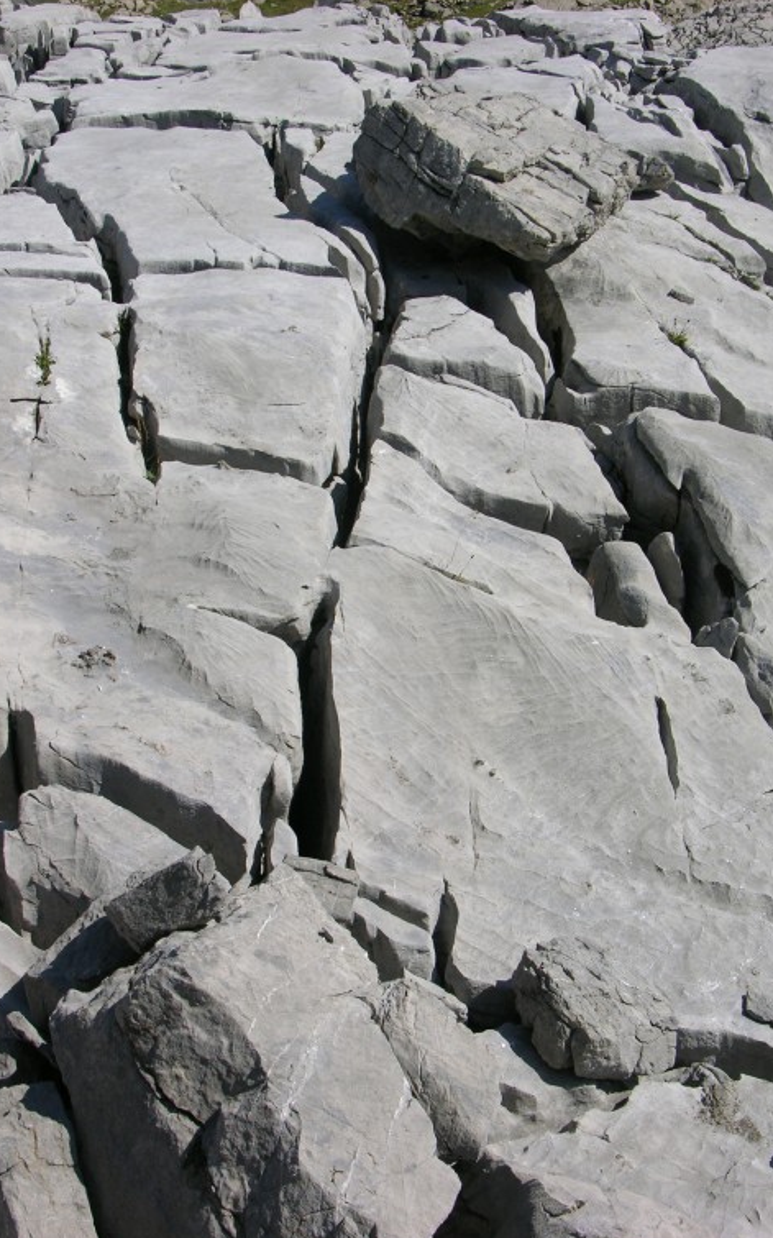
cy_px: 629
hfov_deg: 24.0
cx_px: 412
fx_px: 1821
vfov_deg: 37.5
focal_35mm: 54
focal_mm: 12.7
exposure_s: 1/280
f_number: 6.8
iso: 50
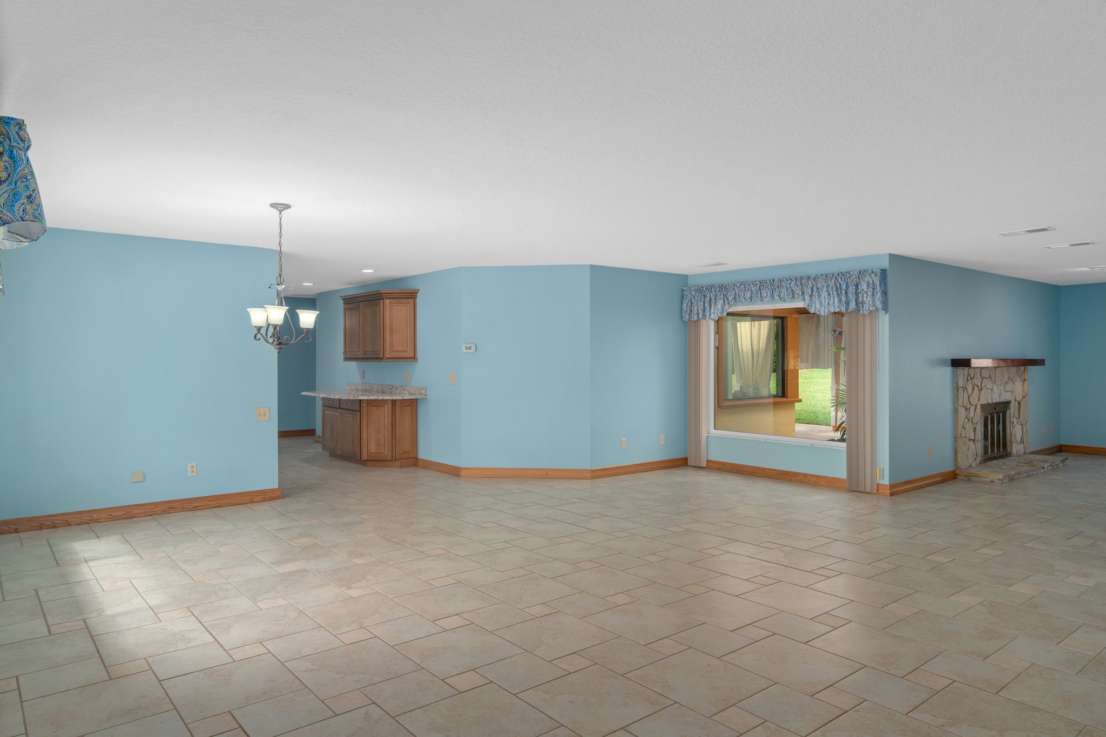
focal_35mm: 22
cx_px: 553
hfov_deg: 78.6
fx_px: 676
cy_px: 368
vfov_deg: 57.2
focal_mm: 22
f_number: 8
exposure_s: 1/10
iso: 320
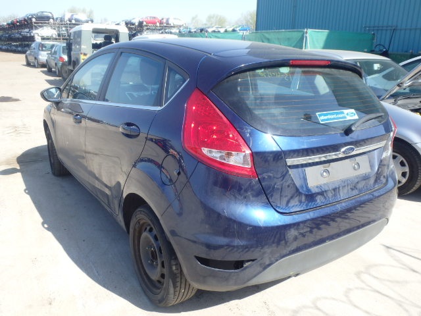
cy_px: 158
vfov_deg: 46.8
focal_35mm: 30
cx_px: 210
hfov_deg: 60.0
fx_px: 365
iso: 125
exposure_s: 1/320
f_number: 4.1
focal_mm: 5.4
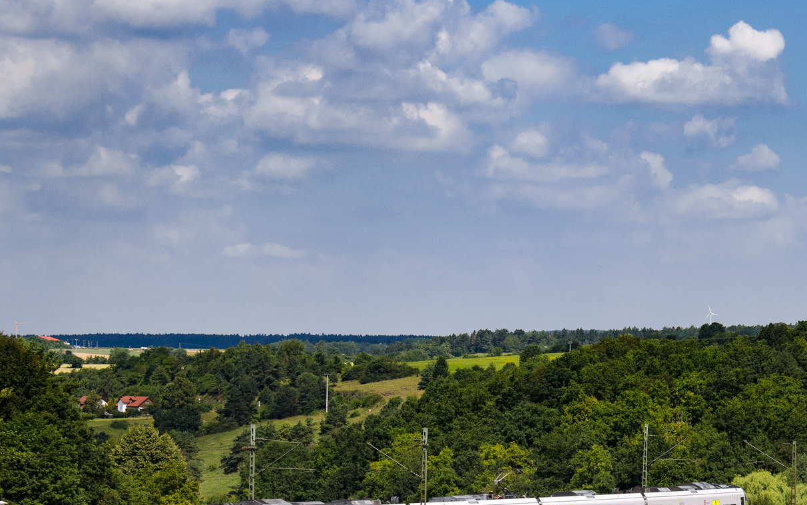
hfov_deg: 14.4
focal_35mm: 145
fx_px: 3190
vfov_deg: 9.0
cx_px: 592
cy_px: 400
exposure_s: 1/640
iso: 200
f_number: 7.1
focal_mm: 60
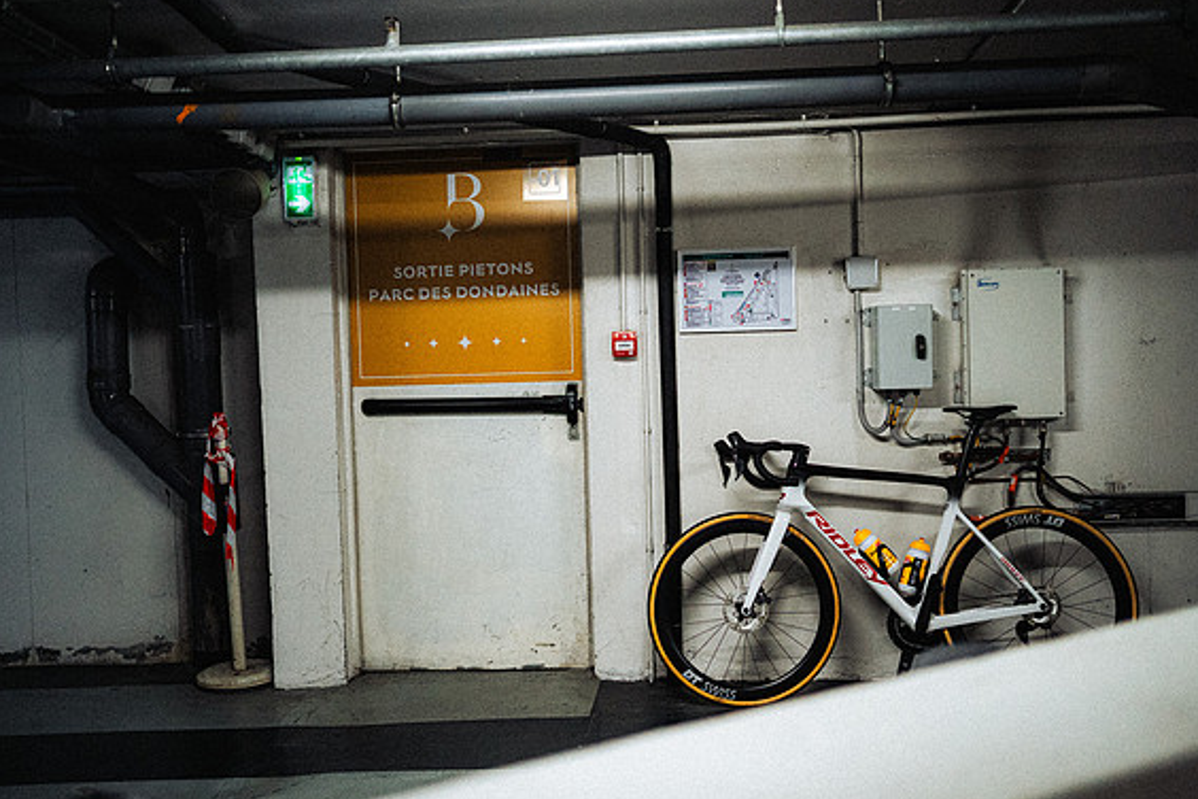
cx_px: 614
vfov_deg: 36.9
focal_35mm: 36
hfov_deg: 53.1
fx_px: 1198
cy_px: 398
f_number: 2
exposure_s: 1/1000
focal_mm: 35
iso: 3200
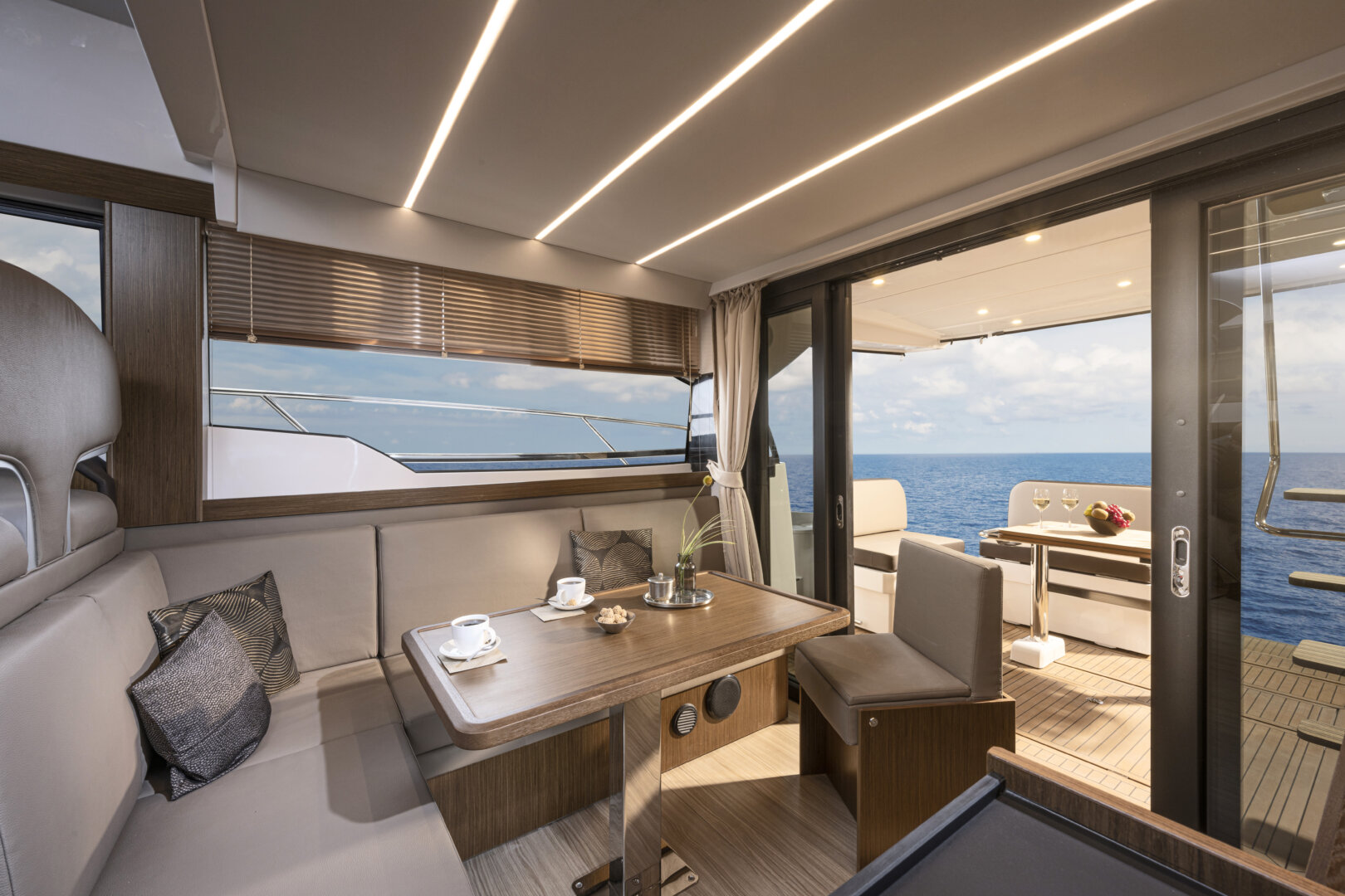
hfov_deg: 104.3
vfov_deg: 81.2
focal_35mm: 14
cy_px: 448
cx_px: 672
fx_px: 523
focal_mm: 14
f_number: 14
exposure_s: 1/2
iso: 100
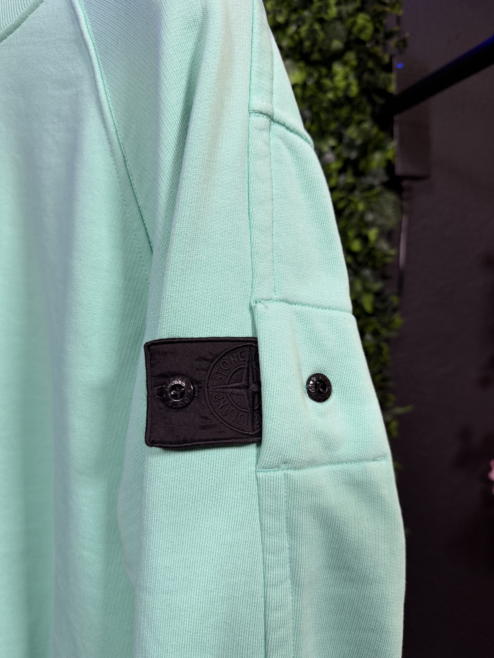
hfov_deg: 56.8
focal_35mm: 24
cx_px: 247
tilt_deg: -4.7
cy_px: 329
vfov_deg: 71.6
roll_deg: -0.1
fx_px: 457
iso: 200
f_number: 1.78
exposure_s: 1/63
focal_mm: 6.76
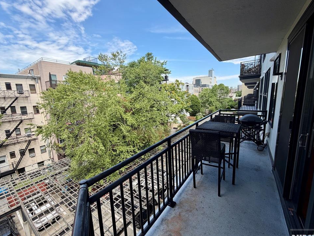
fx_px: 136
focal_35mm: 15
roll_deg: +1.9
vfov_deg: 81.7
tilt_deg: -9.4
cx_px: 155
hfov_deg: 98.2
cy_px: 118
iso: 40
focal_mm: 2.22
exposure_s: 1/590
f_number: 2.2
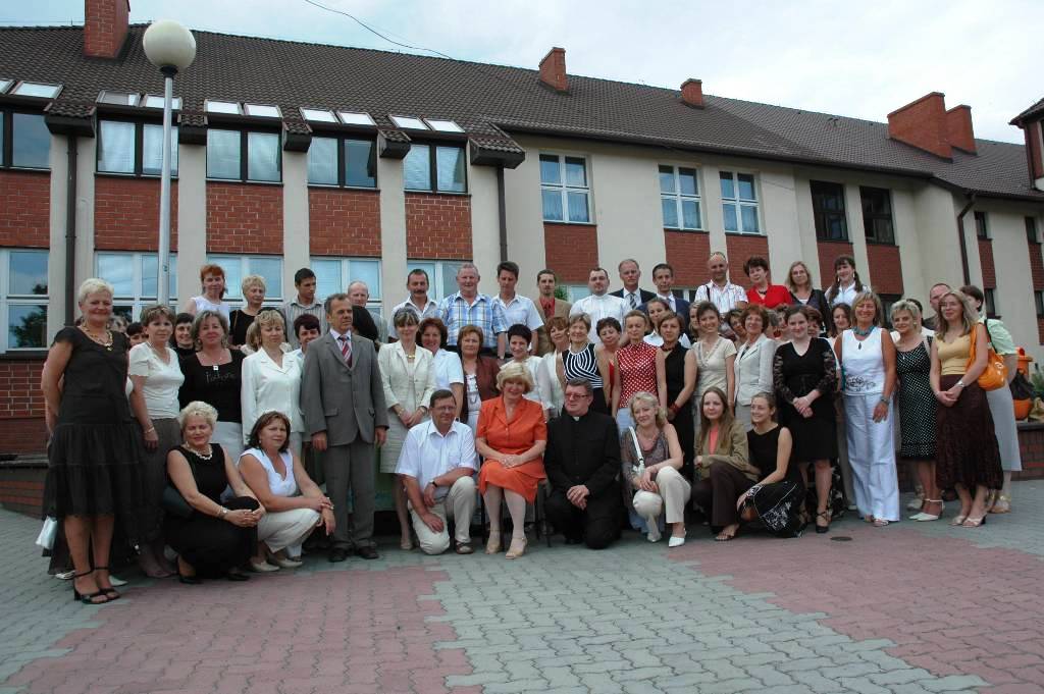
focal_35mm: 27
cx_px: 522
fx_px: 782
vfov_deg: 47.9
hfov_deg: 67.4
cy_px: 347
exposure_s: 1/250
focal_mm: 18
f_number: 8
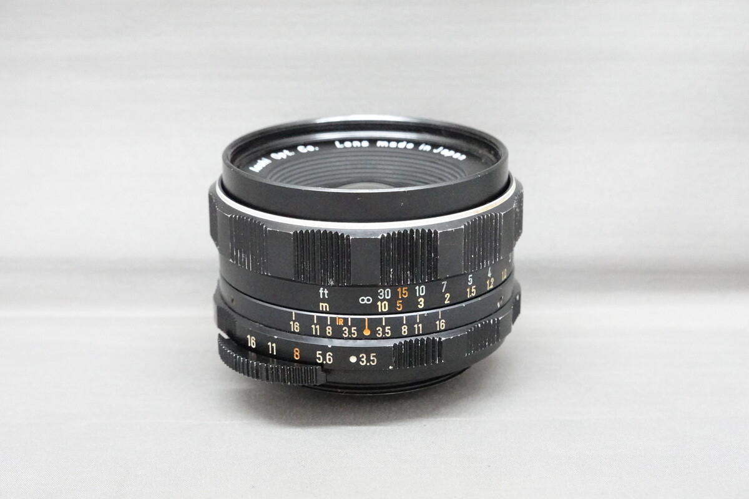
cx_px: 374
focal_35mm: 72
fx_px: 1498
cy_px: 250
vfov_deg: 18.9
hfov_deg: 28.1
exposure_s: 1/80
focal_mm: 26.37
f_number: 5.6
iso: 6400
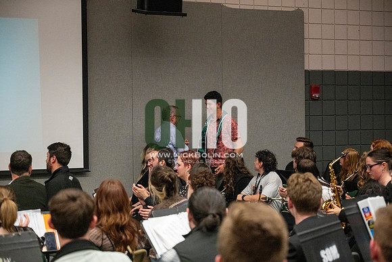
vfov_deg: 19.5
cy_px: 131
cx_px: 196
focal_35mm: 70
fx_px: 762
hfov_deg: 28.8
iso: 10000
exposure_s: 1/500
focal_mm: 70
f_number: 4
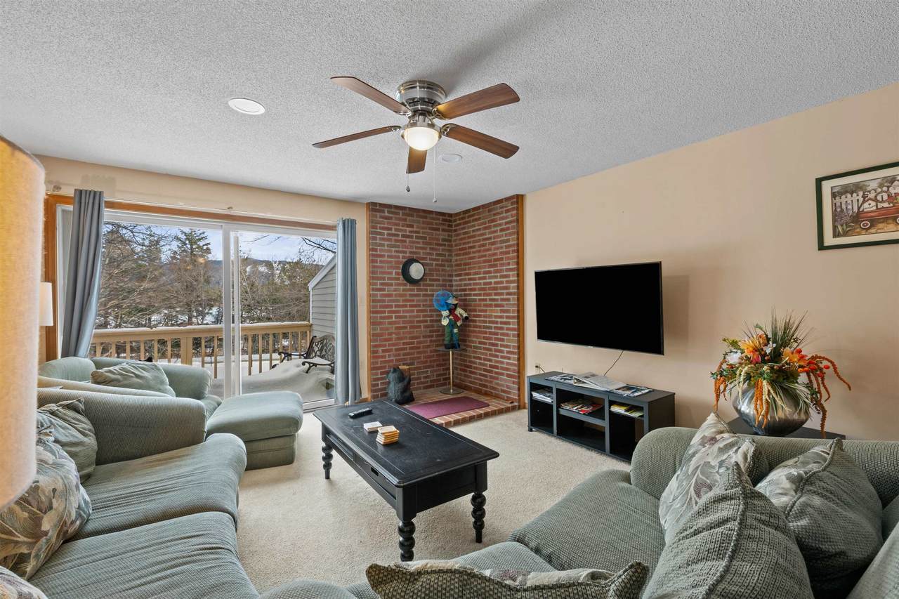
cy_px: 300
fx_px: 375
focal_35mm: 15
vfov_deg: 77.3
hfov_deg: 100.4
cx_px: 450
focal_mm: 15
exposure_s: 1/1.67
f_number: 11
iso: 320
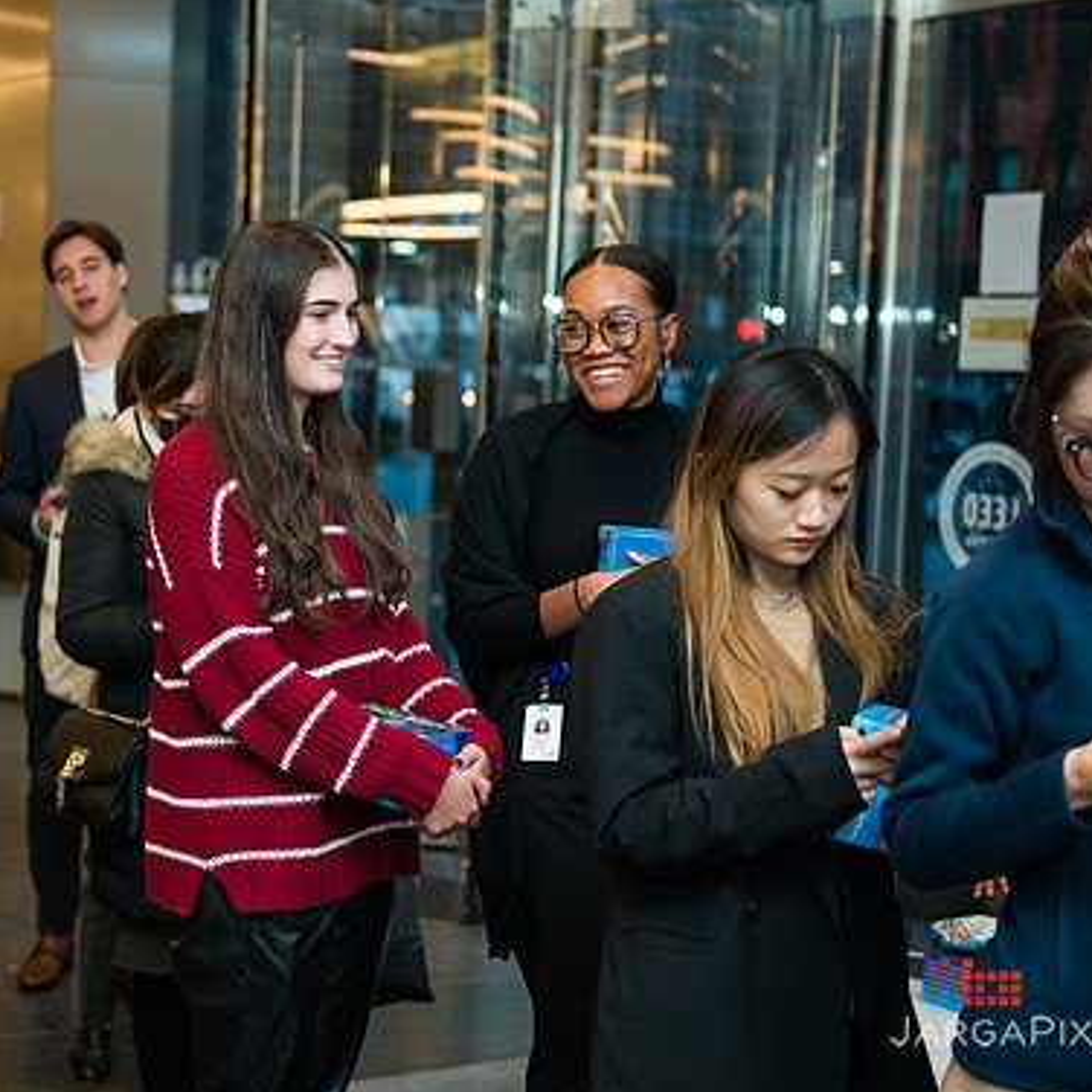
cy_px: 549
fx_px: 2570
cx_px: 325
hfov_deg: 23.8
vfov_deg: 24.0
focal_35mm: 72
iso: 400
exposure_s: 1/200
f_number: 3.2
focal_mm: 55
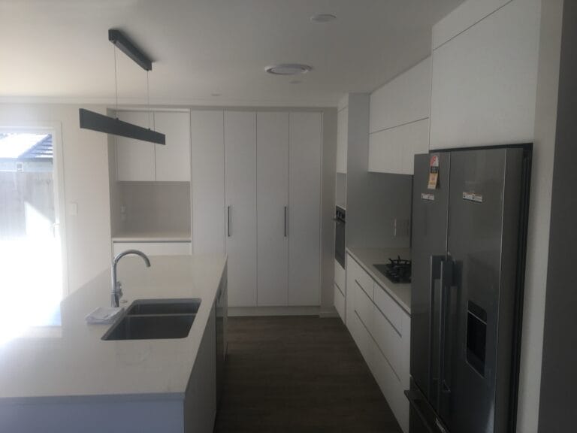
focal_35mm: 29
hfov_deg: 61.7
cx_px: 288
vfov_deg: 48.2
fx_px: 483
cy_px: 216
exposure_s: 1/176
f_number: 2.2
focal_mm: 4.15
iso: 25
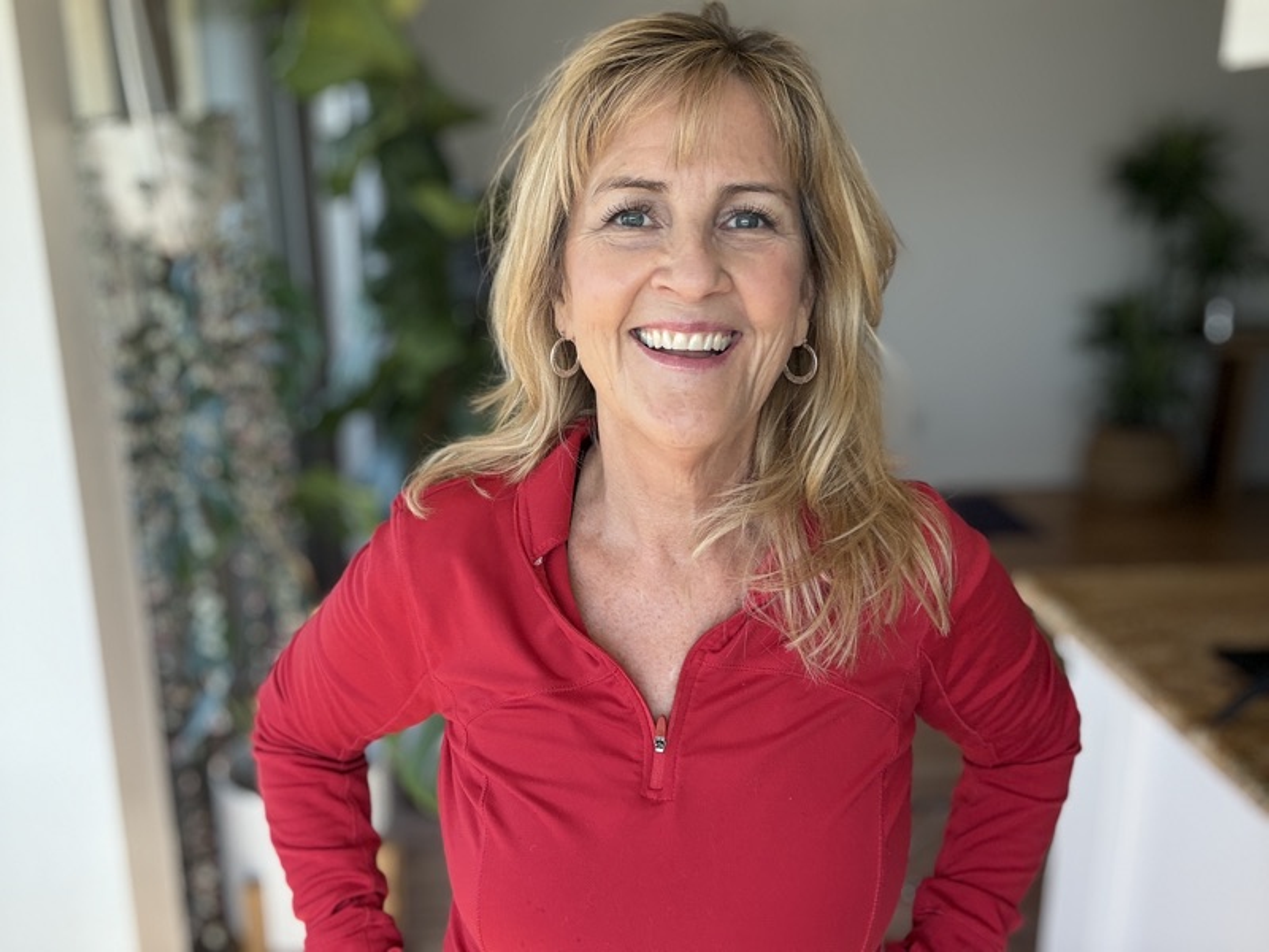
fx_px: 1100
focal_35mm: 30
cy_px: 476
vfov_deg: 46.8
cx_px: 634
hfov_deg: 60.0
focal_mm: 2.69
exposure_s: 1/121
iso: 50
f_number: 1.9
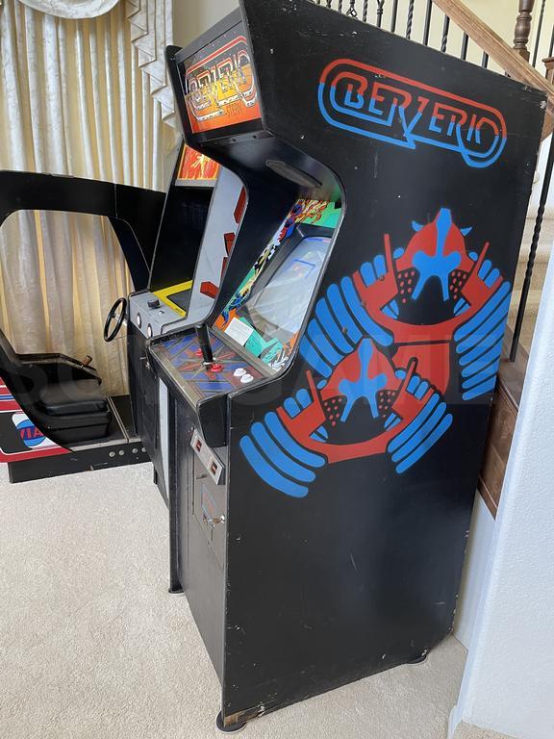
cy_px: 370
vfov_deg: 67.3
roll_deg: -3.3
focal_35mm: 26
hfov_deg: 53.1
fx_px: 555
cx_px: 277
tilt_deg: -19.1
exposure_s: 1/60
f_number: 1.6
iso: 200
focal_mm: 5.1
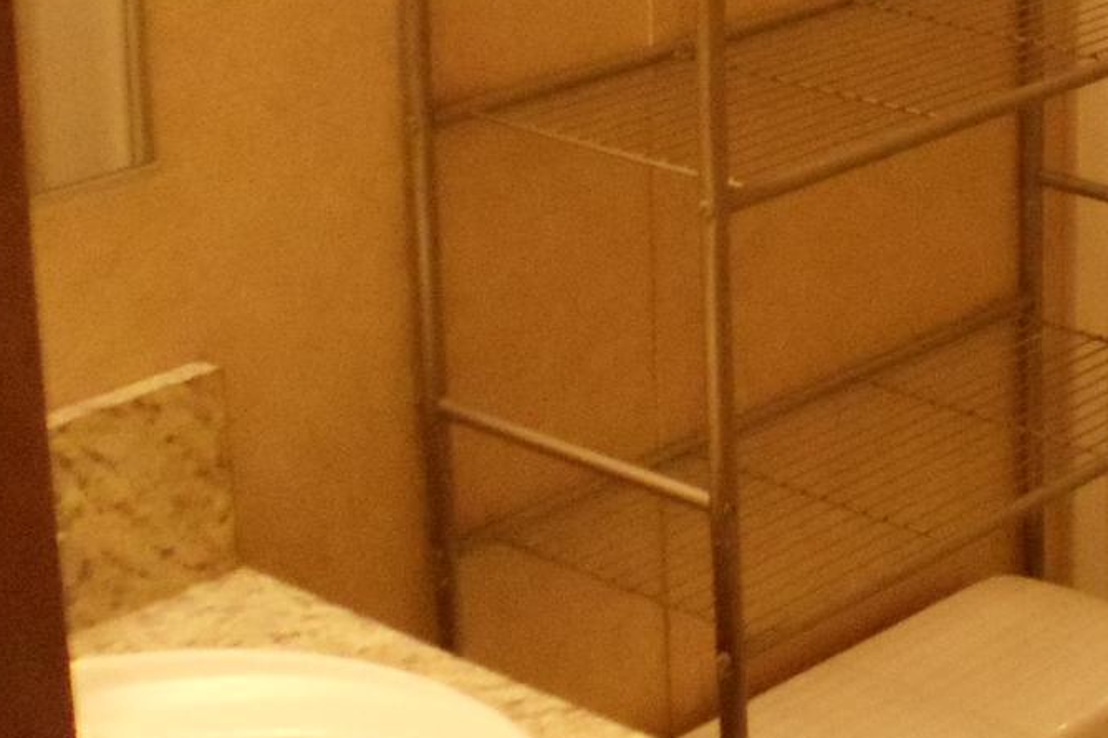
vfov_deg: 9.7
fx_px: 4309
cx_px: 1598
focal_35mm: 140
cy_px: 61
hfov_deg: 13.9
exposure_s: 1/100
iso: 800
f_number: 3.5
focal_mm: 6
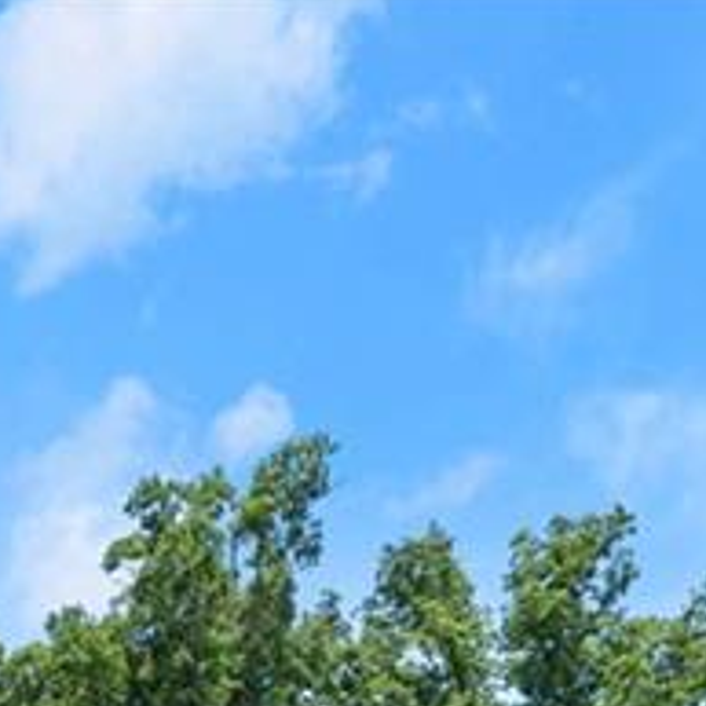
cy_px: 1235
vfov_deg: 20.4
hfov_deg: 24.7
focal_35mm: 63
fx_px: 1454
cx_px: -135
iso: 640
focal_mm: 14
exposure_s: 1/320
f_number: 7.1
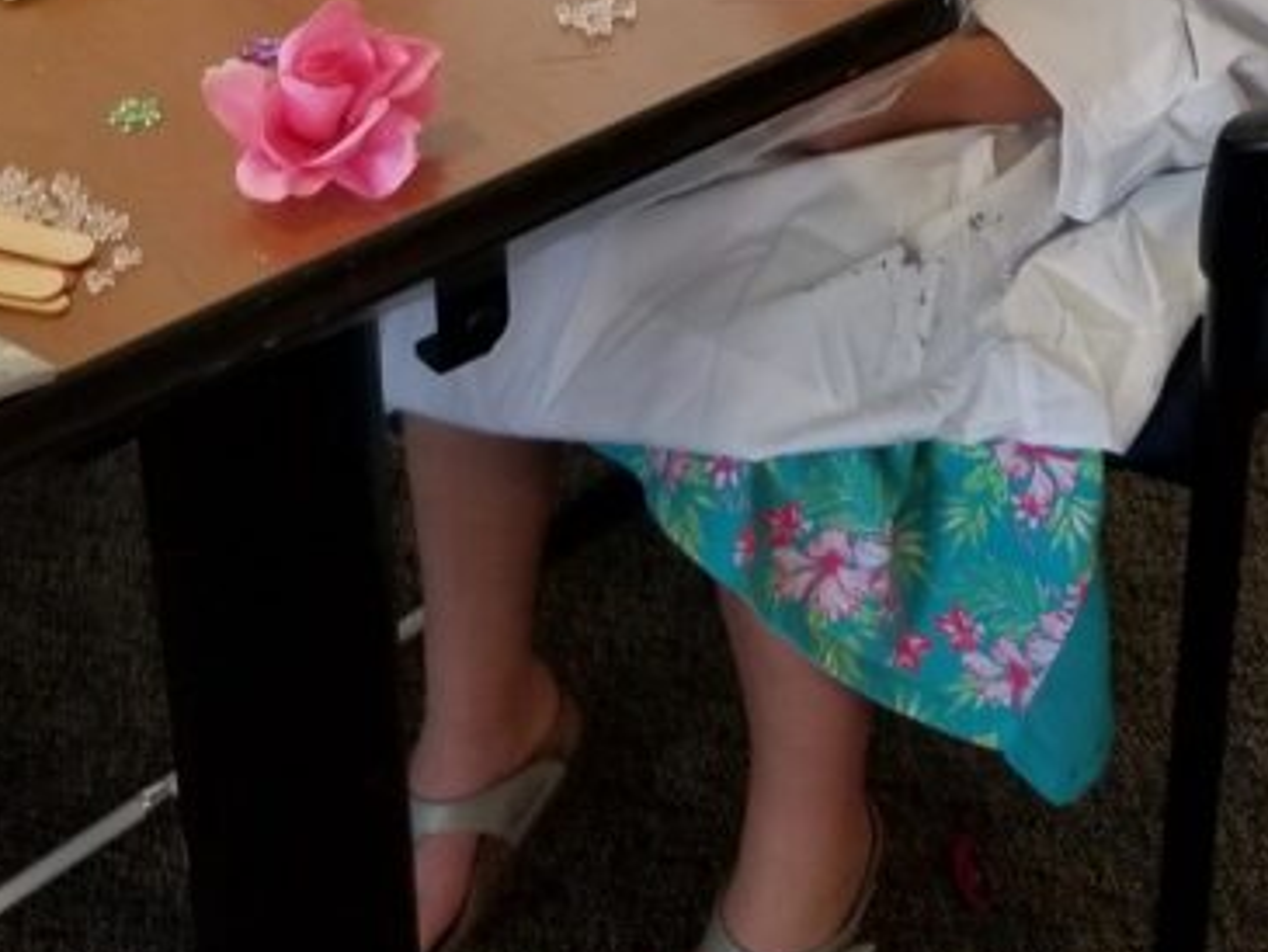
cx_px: 643
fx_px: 2675
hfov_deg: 26.7
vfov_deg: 18.8
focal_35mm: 73
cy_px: -278
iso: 125
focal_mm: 4.25
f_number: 1.7
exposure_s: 1/60
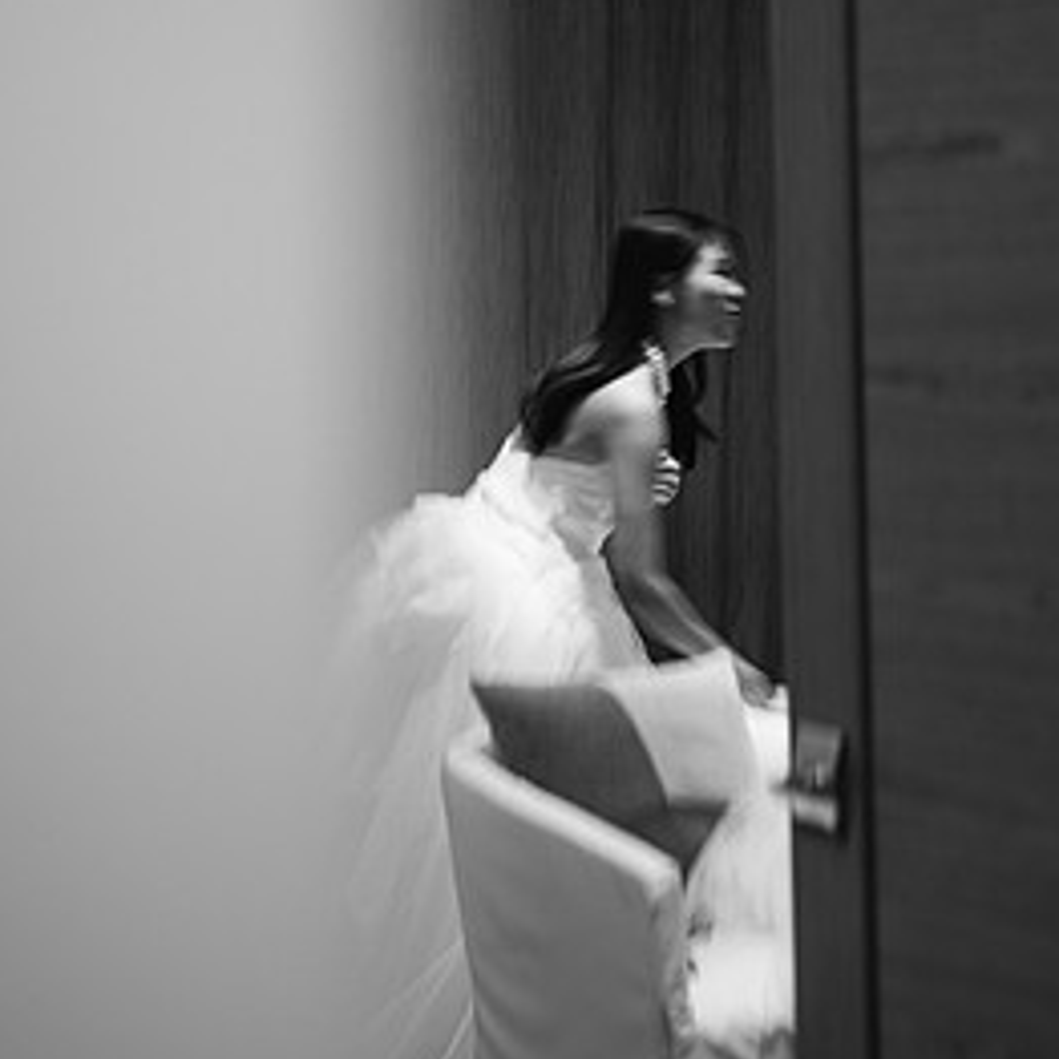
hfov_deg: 18.5
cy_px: 338
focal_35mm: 94
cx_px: 521
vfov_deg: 18.4
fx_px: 3254
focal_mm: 50
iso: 64
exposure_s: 1/15
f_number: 1.8
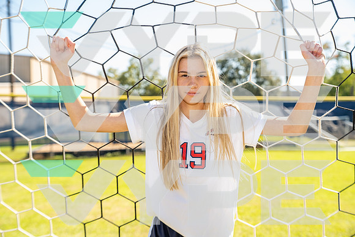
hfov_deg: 35.0
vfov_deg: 23.8
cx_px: 178
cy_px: 118
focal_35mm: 57
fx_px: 562
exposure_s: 1/250
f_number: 3.5
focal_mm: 57
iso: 100
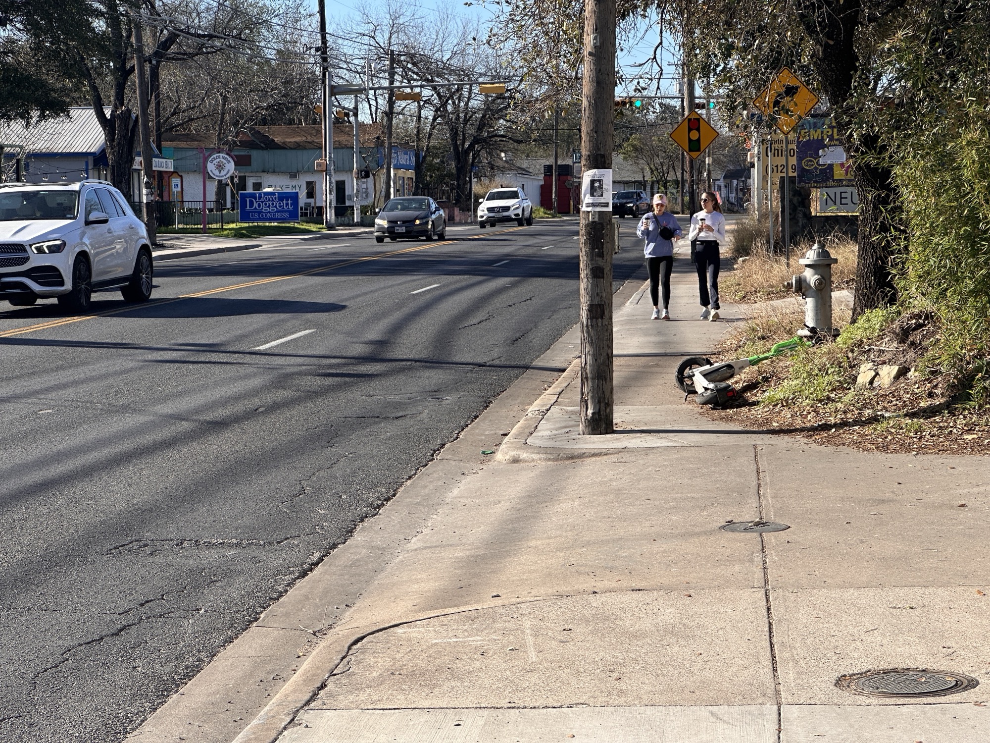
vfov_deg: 19.1
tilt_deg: -2.9
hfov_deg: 25.3
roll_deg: -0.1
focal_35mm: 77
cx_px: 495
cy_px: 372
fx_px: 2202
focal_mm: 9
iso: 32
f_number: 2.8
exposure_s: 1/605
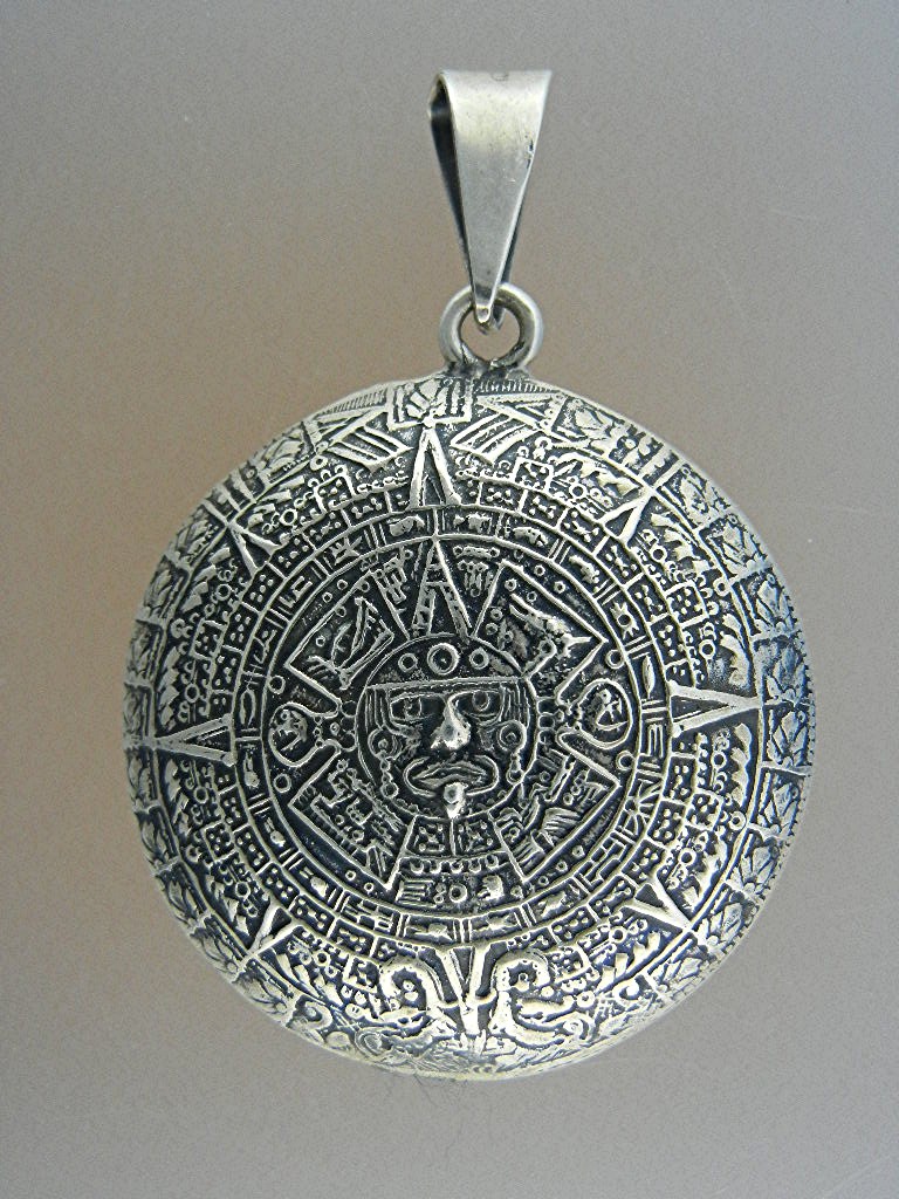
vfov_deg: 36.8
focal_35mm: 52
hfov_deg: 28.0
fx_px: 1801
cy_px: 600
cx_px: 450
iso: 400
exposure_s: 1/19.1
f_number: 3.9
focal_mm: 9.3
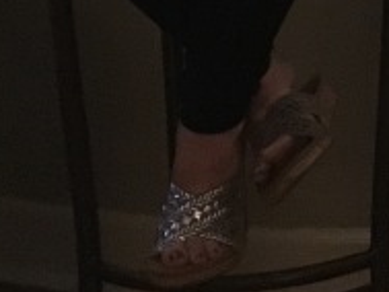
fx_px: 1765
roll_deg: +1.1
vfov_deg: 8.6
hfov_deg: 11.0
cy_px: -428
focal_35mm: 157
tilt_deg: +1.1
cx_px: 875
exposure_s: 1/15
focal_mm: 4.15
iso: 320
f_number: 2.2
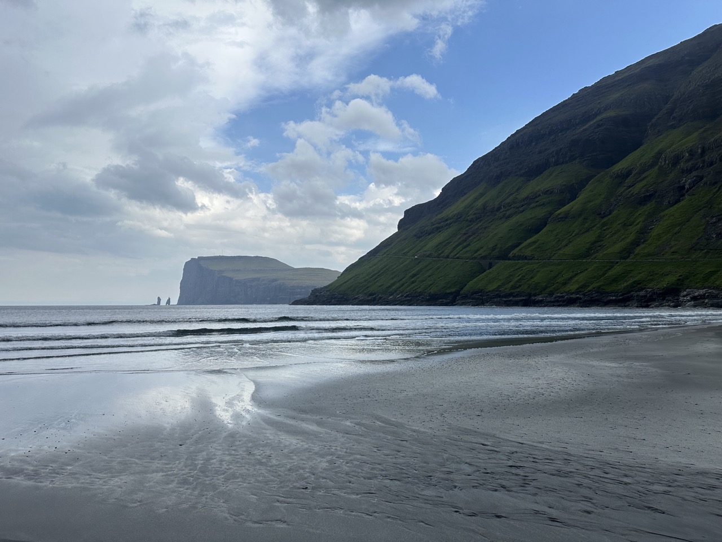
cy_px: 271
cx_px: 361
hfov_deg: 71.6
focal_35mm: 24
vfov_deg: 56.8
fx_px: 501
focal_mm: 6.86
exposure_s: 1/4545
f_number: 1.78
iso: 80
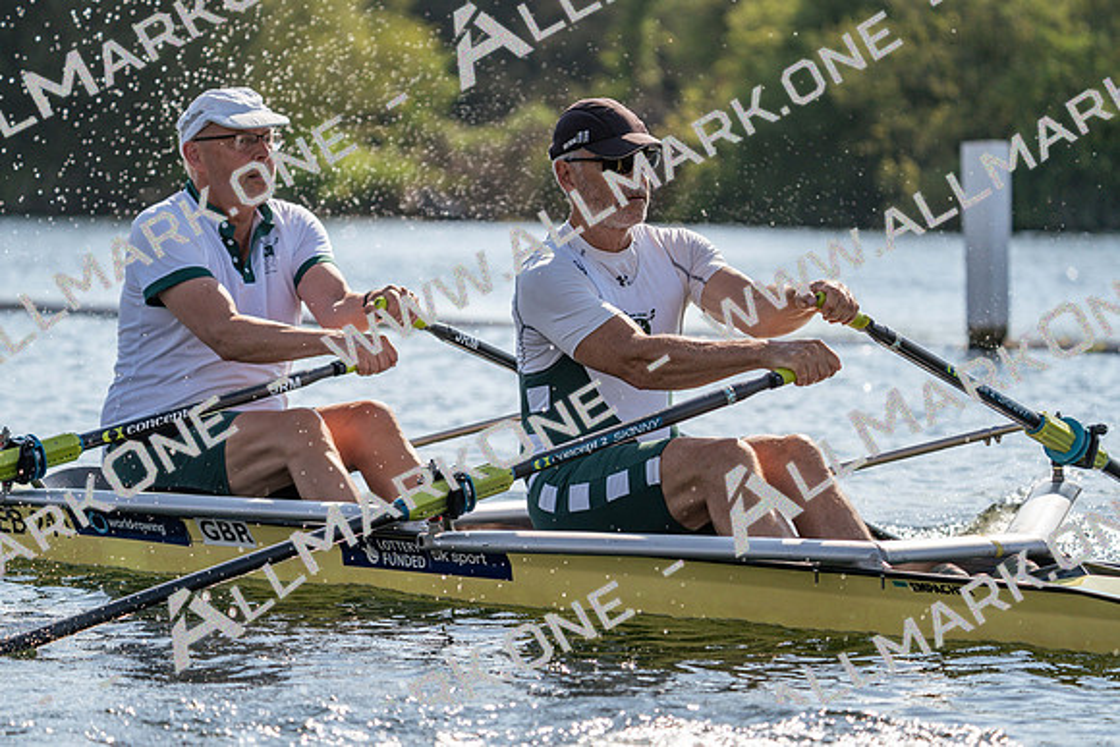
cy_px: 374
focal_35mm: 209
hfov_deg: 9.8
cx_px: 560
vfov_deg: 6.6
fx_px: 6503
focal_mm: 209
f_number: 5.6
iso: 200
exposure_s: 1/1600
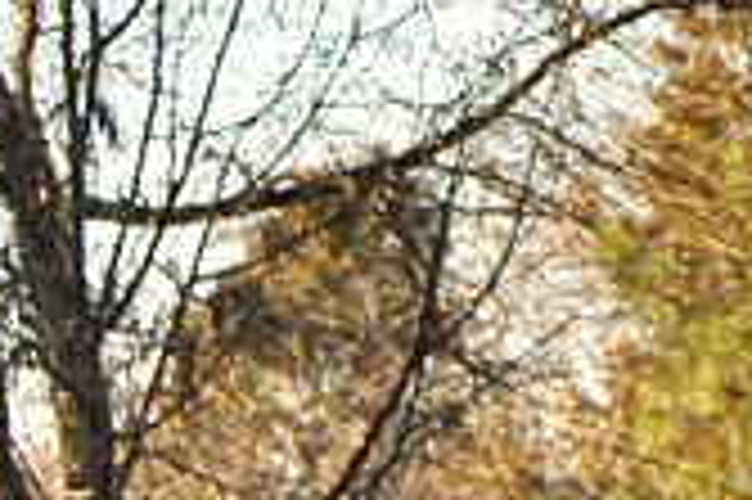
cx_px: -1400
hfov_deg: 4.4
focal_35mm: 454
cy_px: 1329
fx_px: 9474
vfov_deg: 3.0
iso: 125
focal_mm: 42
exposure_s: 1/200
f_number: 4.8
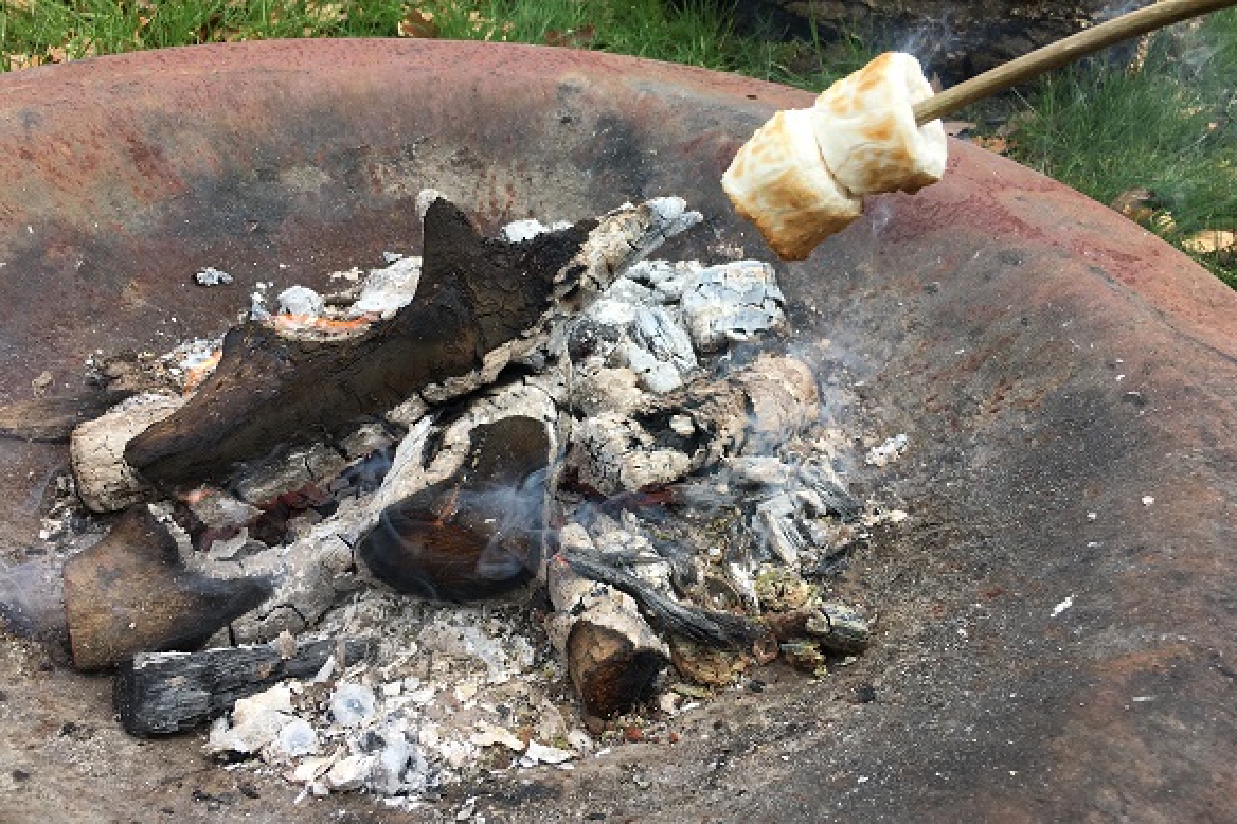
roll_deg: -1.5
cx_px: 629
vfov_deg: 42.3
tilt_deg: -31.4
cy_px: 375
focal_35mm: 31
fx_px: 1065
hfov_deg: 60.3
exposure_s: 1/379
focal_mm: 4.15
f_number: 2.2
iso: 25
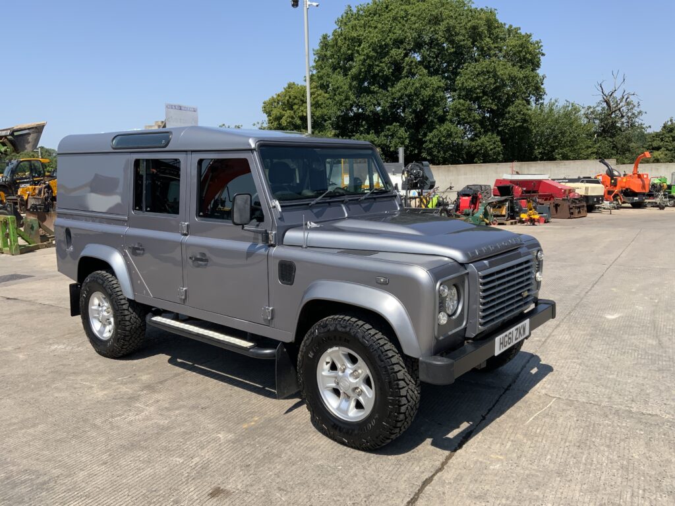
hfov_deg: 61.7
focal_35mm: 29
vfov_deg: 48.2
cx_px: 338
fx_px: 565
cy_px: 253
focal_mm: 3
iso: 16
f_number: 1.8
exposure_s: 1/1490
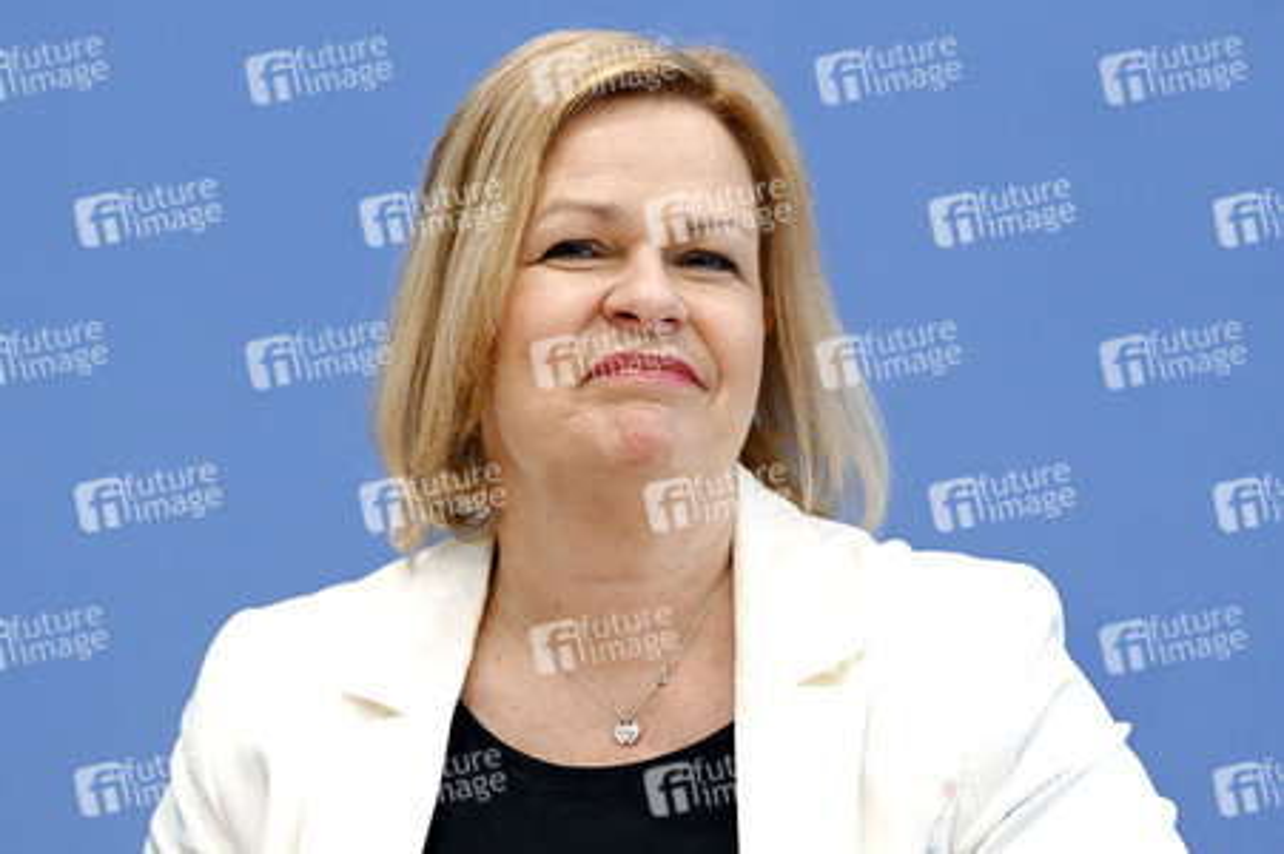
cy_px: 427
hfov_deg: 15.8
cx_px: 642
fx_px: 4633
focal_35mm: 130
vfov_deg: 10.5
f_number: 6.3
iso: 3200
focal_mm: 130
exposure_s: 1/500
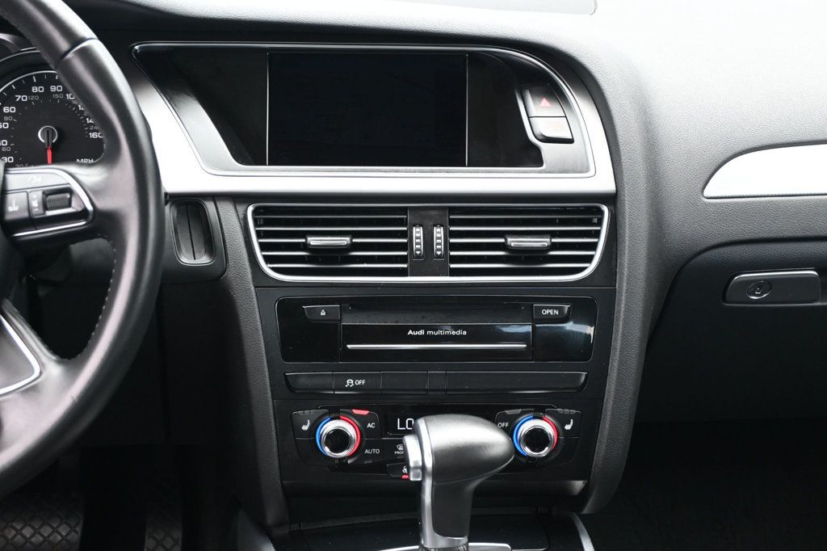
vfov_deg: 23.2
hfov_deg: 34.2
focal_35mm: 58
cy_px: 276
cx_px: 414
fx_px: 1343
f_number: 5.6
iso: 1250
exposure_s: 1/125
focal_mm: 39
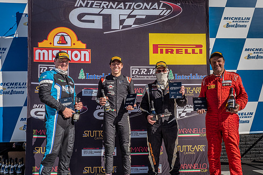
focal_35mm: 34
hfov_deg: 55.8
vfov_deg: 38.7
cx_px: 137
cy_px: 107
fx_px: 248
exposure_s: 1/80
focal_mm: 14
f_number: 16
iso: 200
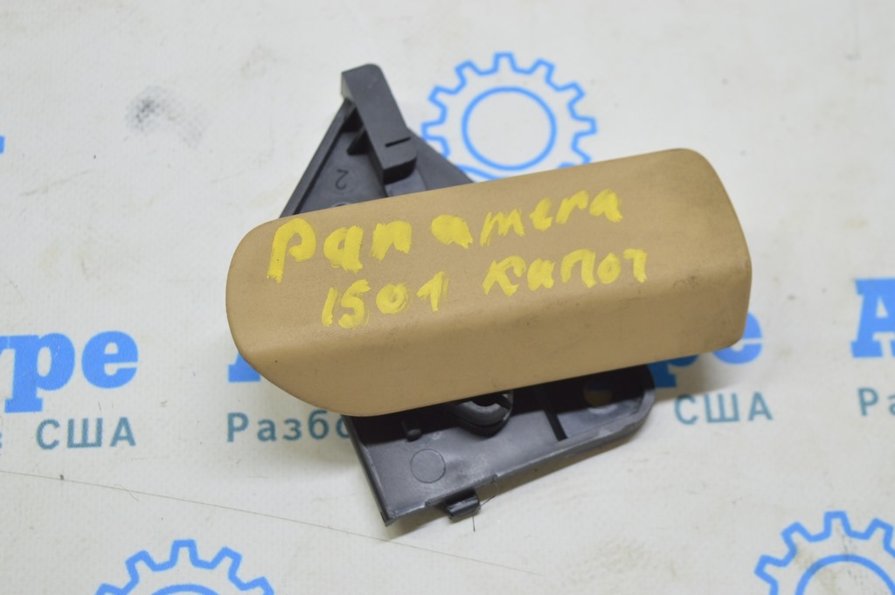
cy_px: 298
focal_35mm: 63
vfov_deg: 21.5
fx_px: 1565
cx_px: 448
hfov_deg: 31.9
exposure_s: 1/20
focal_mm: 42
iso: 400
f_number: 5.6
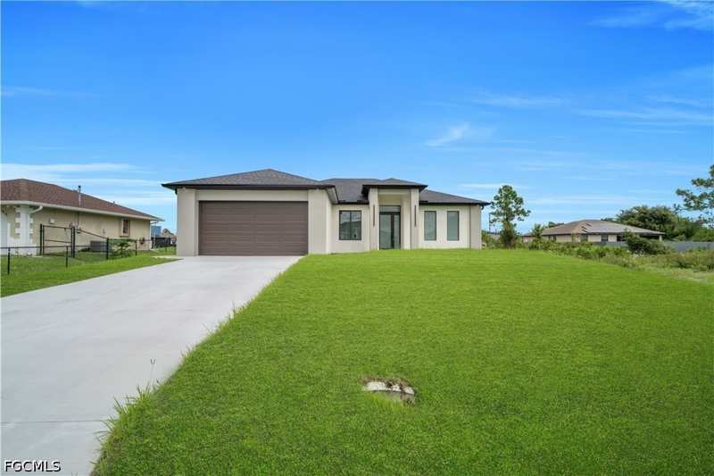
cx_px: 357
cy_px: 238
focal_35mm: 16
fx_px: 317
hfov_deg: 96.7
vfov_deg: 73.7
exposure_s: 1/500
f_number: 8
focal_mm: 16
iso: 100
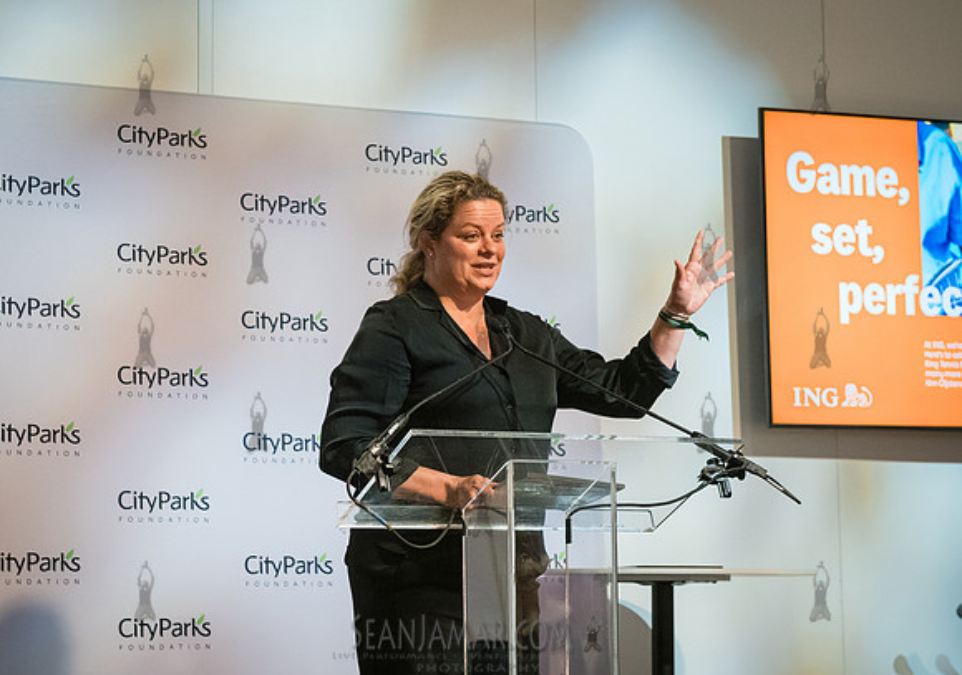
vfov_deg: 16.1
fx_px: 2389
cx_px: 356
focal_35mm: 88
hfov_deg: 22.7
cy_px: 285
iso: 8000
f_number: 5.6
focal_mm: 70
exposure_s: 1/200
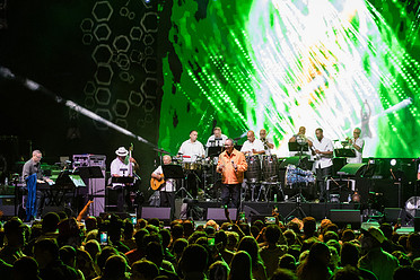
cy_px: 173
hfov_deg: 17.9
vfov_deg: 12.0
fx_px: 1330
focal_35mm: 114
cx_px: 219
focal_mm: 70
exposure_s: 1/500
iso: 5000
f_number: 4
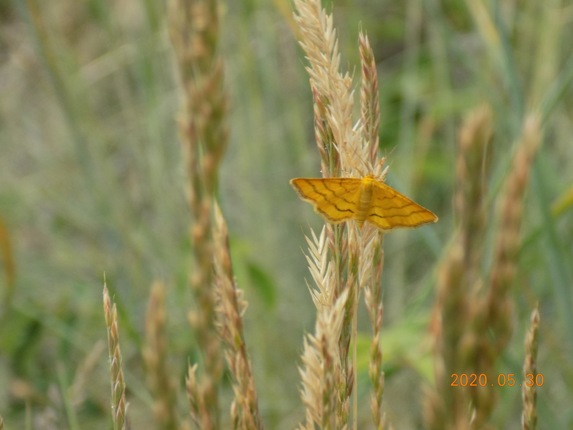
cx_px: 286
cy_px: 215
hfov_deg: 16.7
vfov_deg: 12.6
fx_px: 1954
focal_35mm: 118
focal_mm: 20.9
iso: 80
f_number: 4.8
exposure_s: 1/320
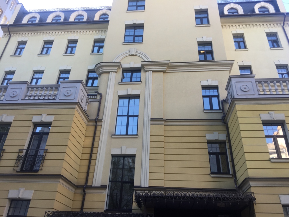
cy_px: 108
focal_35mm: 29
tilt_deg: +32.5
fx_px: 242
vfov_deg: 48.2
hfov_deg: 61.7
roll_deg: -4.9
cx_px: 144
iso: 32
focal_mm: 4.15
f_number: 2.2
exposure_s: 1/163
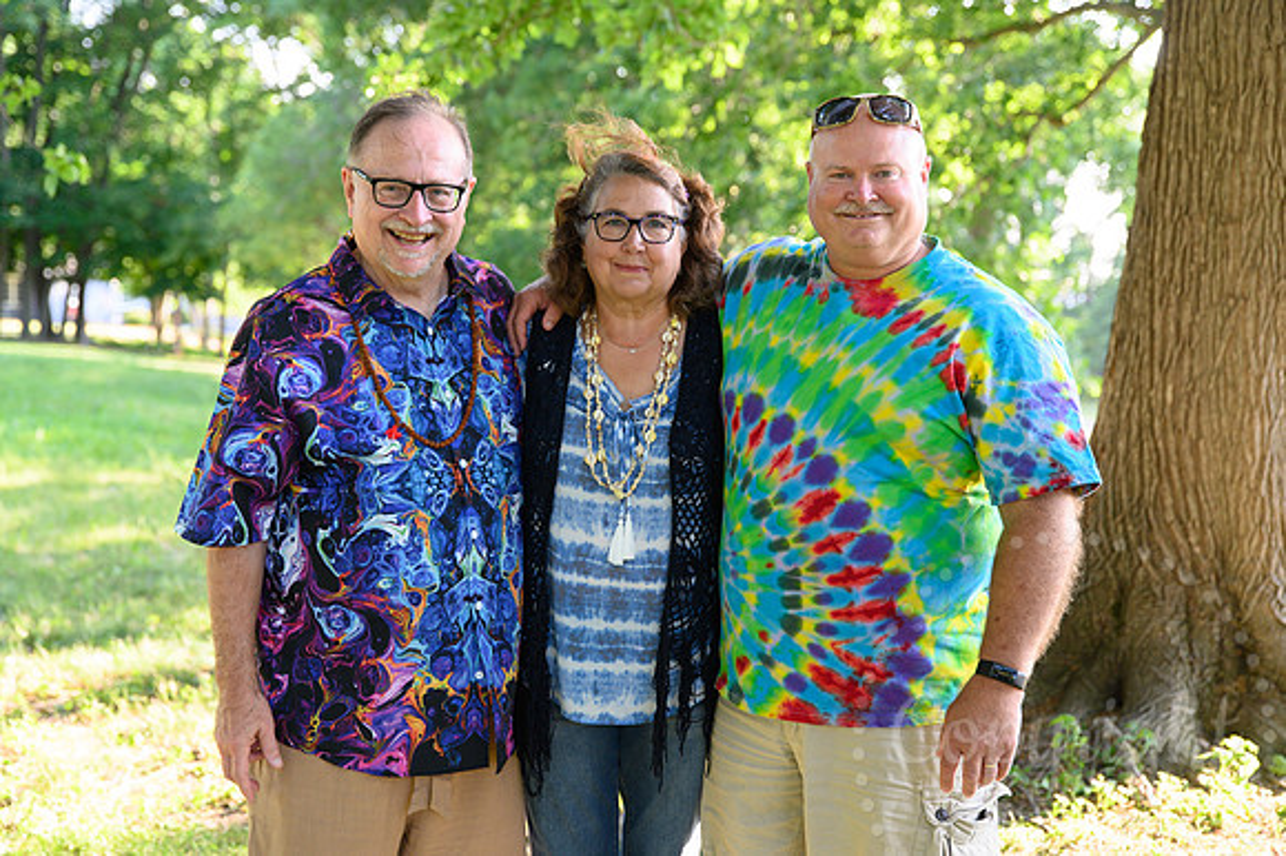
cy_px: 428
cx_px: 643
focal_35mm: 55
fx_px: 1964
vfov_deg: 24.6
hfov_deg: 36.3
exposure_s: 1/320
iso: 800
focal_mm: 55
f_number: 3.2
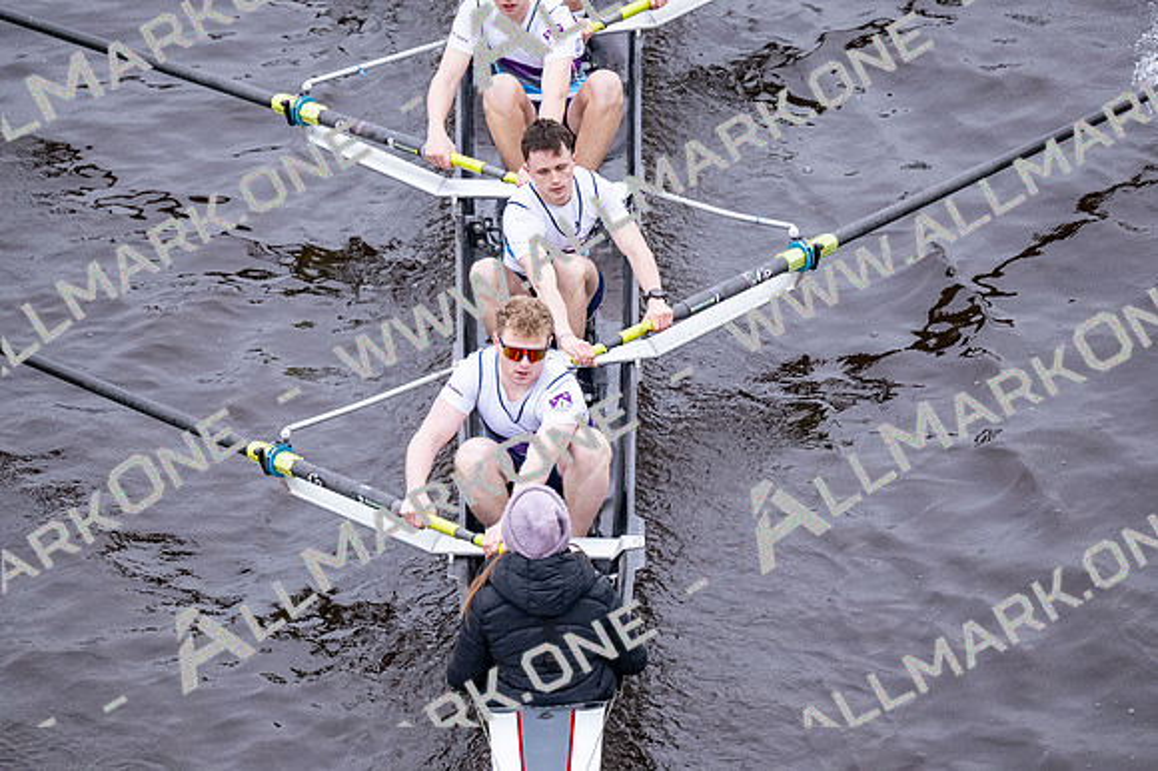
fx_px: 9644
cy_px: 386
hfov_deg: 6.9
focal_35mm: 300
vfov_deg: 4.6
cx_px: 579
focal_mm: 200
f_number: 2.8
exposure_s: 1/2000
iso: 3200
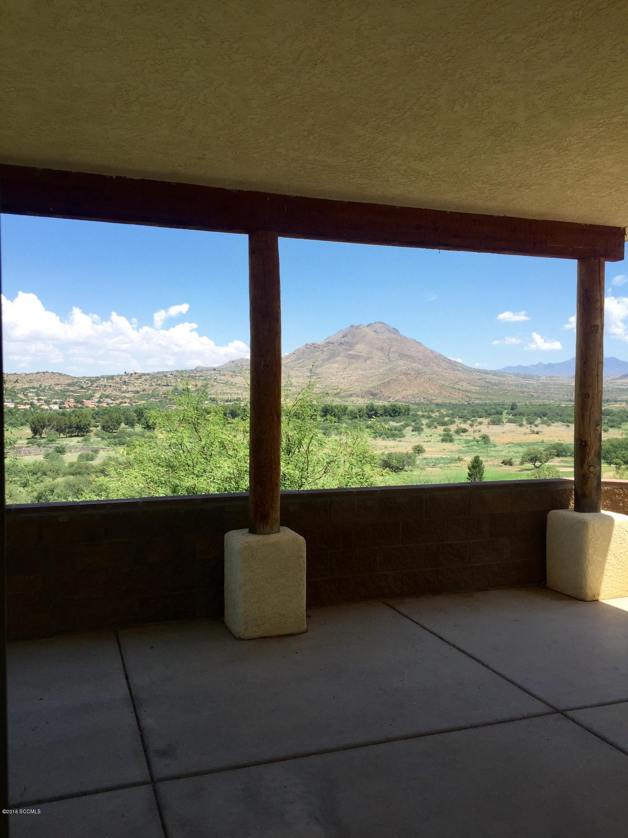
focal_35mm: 29
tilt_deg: -3.2
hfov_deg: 48.2
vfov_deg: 61.7
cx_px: 314
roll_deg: -0.8
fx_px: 701
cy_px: 419
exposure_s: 1/1464
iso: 32
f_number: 2.2
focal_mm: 4.15
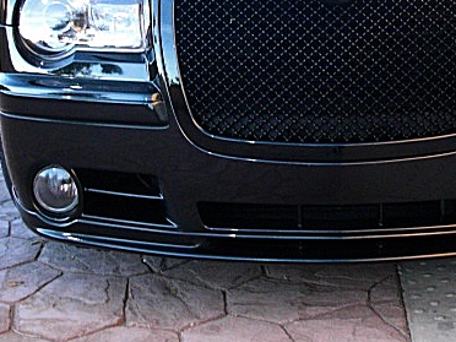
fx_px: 817
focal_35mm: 62
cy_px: 55
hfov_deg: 30.7
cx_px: 337
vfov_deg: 23.2
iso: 400
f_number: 2.8
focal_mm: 6.3
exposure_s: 1/125
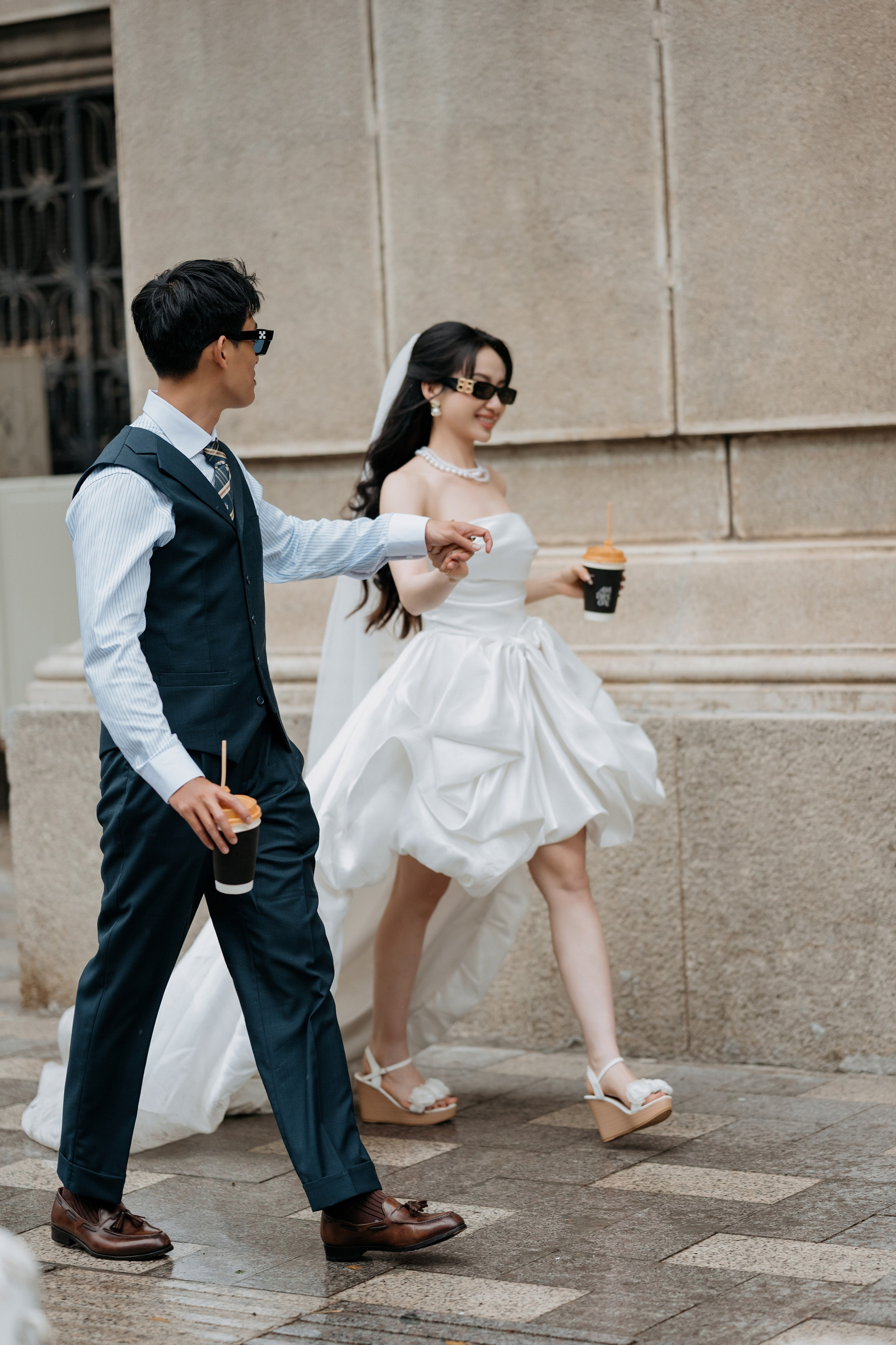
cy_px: 658
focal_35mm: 88
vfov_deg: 23.1
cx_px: 441
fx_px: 3285
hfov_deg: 15.5
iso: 320
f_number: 1.8
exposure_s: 1/800
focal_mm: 85
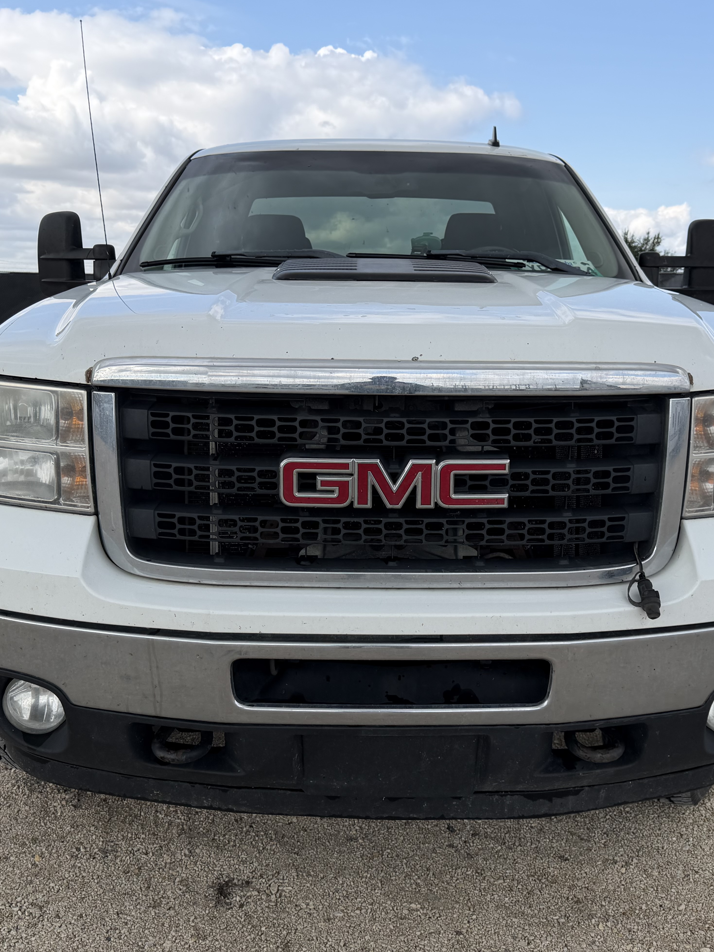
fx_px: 963
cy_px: 473
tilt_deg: -10.2
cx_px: 383
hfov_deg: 40.7
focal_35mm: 35
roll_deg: -1.1
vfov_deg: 52.6
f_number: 1.78
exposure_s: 1/2611
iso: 80
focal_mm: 6.76
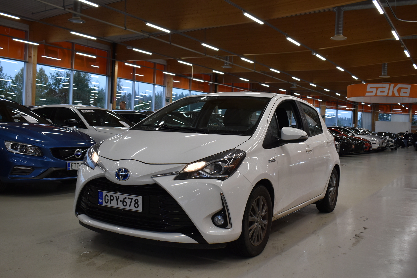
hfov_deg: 53.1
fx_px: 417
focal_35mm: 36
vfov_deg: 36.9
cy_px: 139
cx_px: 208
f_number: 5.6
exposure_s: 1/125
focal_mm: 24
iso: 400
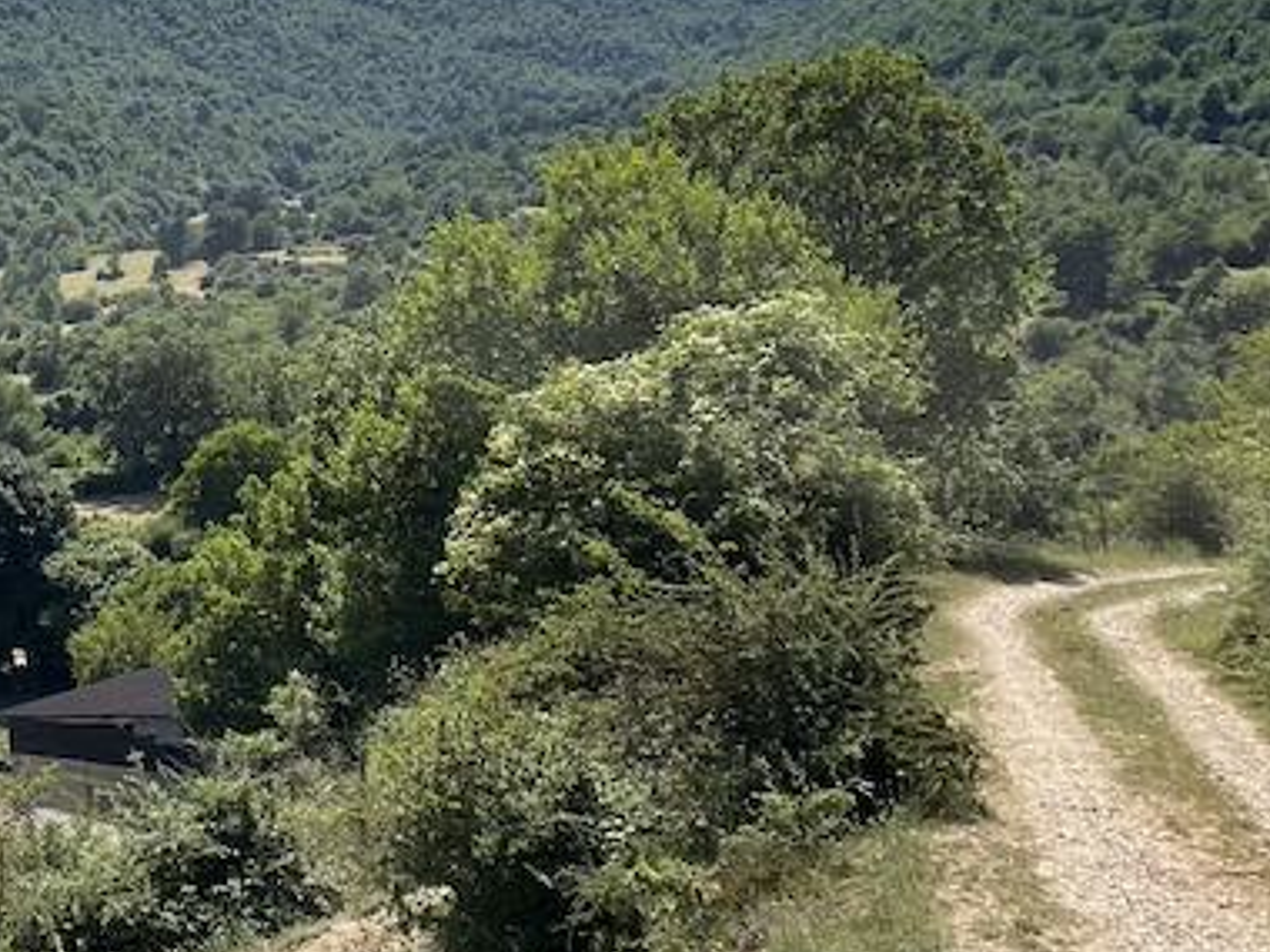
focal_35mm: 82
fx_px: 3008
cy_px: 120
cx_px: -90
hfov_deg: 22.6
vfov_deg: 17.8
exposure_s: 1/5814
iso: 32
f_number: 1.6
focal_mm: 4.2
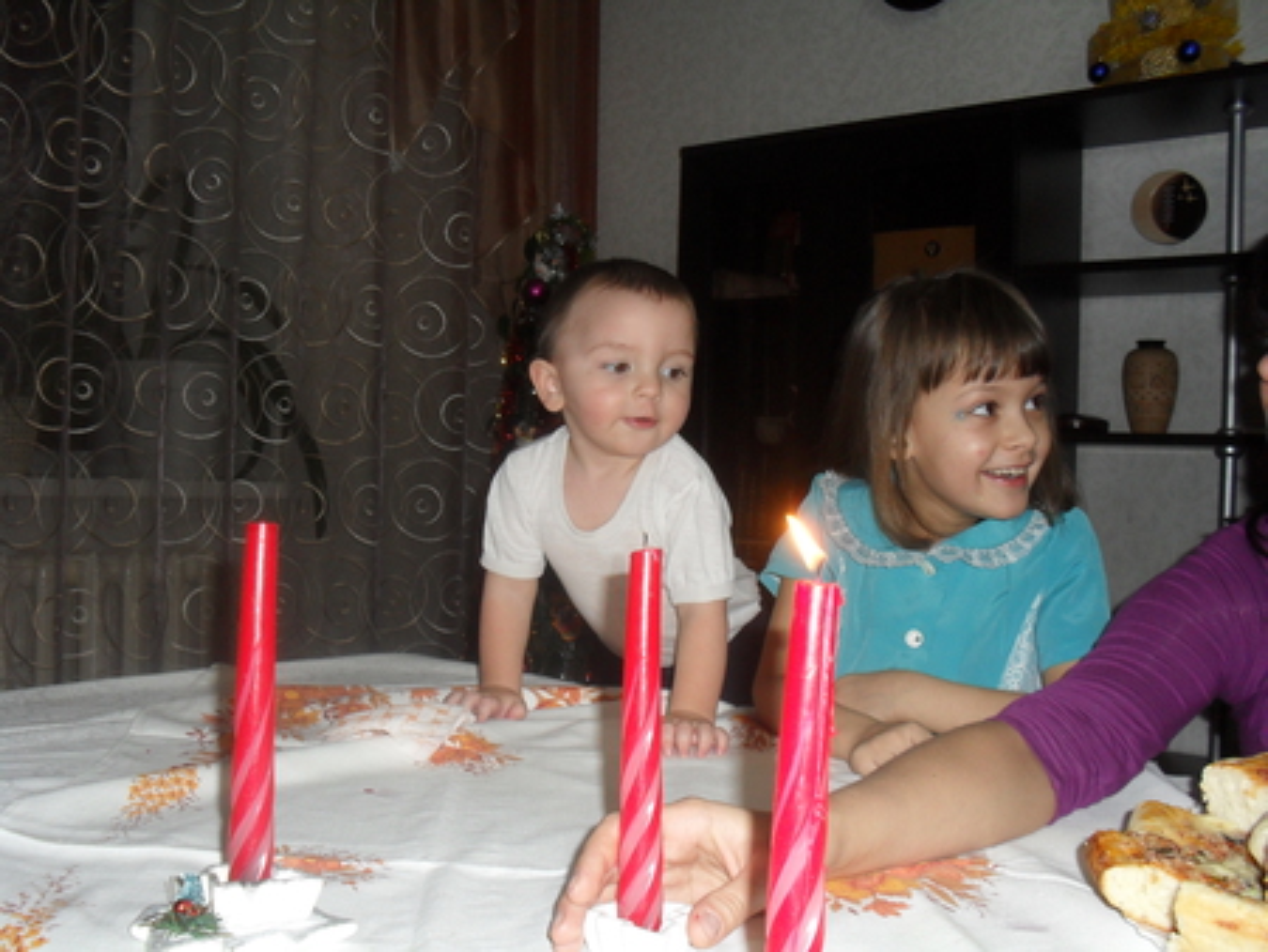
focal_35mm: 35
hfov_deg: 52.6
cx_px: 634
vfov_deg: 40.7
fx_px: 1283
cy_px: 476
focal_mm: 6.3
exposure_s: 1/45
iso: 200
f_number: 3.2
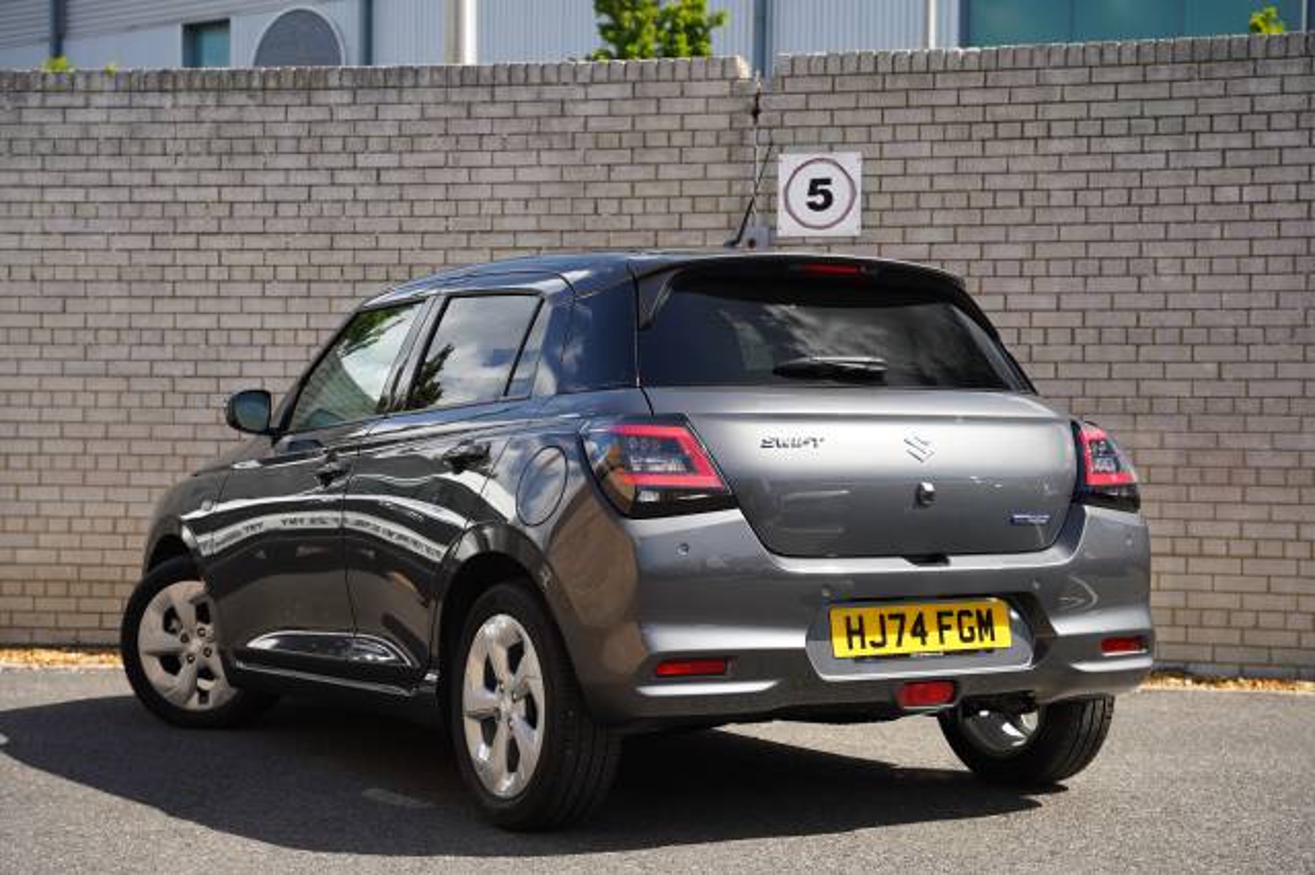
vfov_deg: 23.6
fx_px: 2099
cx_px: 658
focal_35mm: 58
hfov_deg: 34.8
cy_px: 438
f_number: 4
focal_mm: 57.5
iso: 100
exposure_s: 1/160
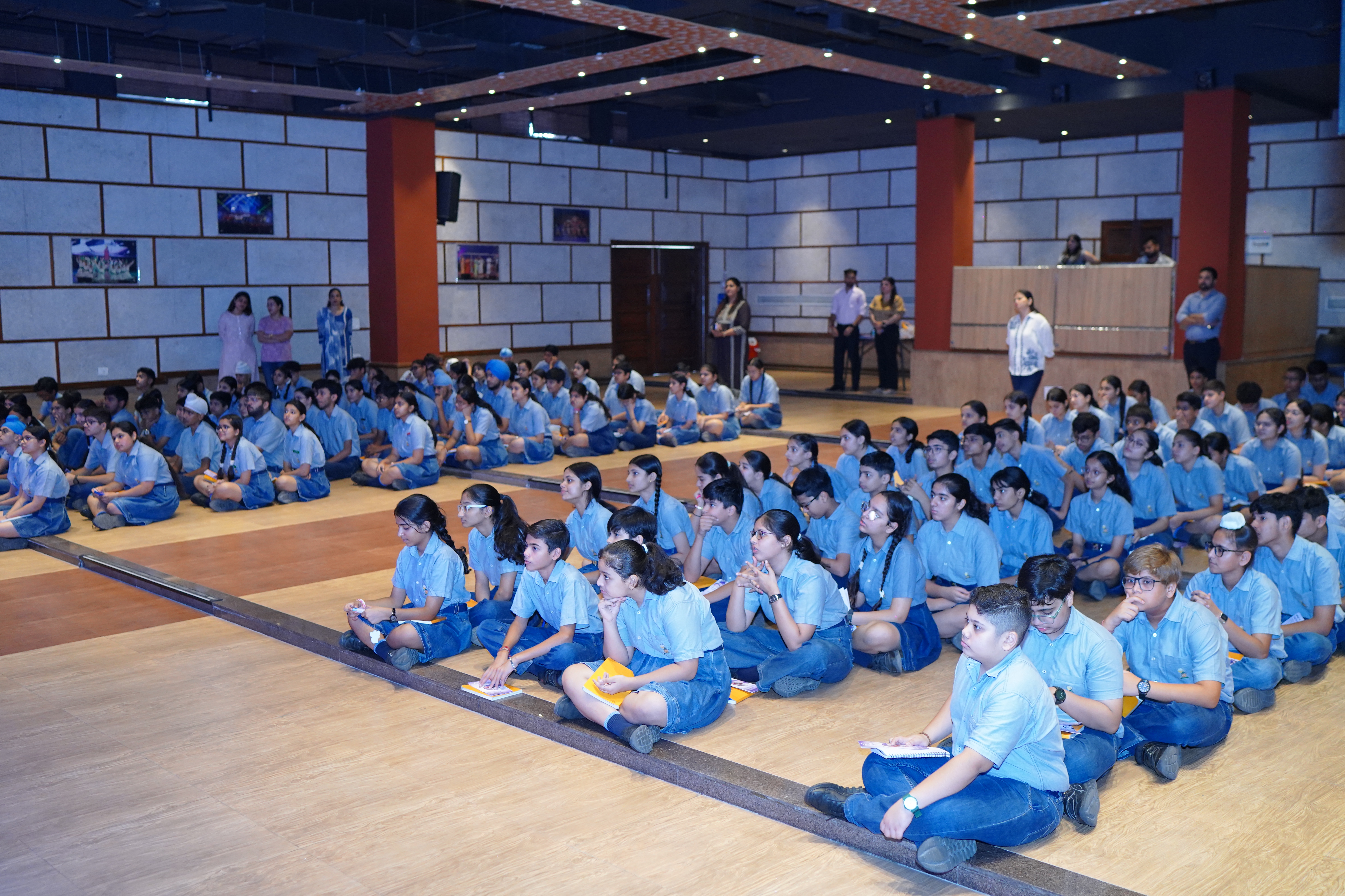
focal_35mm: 35
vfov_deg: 37.9
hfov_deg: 54.4
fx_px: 1308
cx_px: 672
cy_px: 448
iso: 2500
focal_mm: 35
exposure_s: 1/200
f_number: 2.5
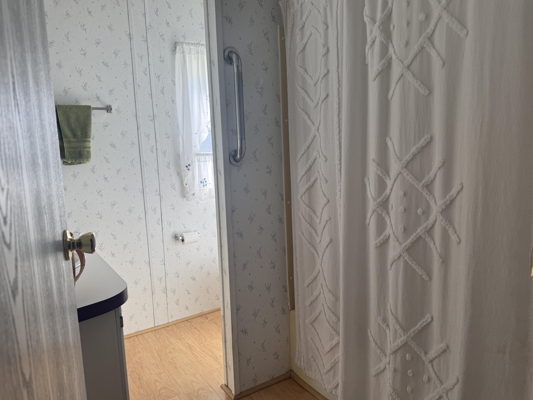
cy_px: 197
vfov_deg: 54.9
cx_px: 261
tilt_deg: -8.0
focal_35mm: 25
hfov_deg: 69.4
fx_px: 385
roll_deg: +2.2
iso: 80
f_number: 1.78
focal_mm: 6.76
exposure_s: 1/225
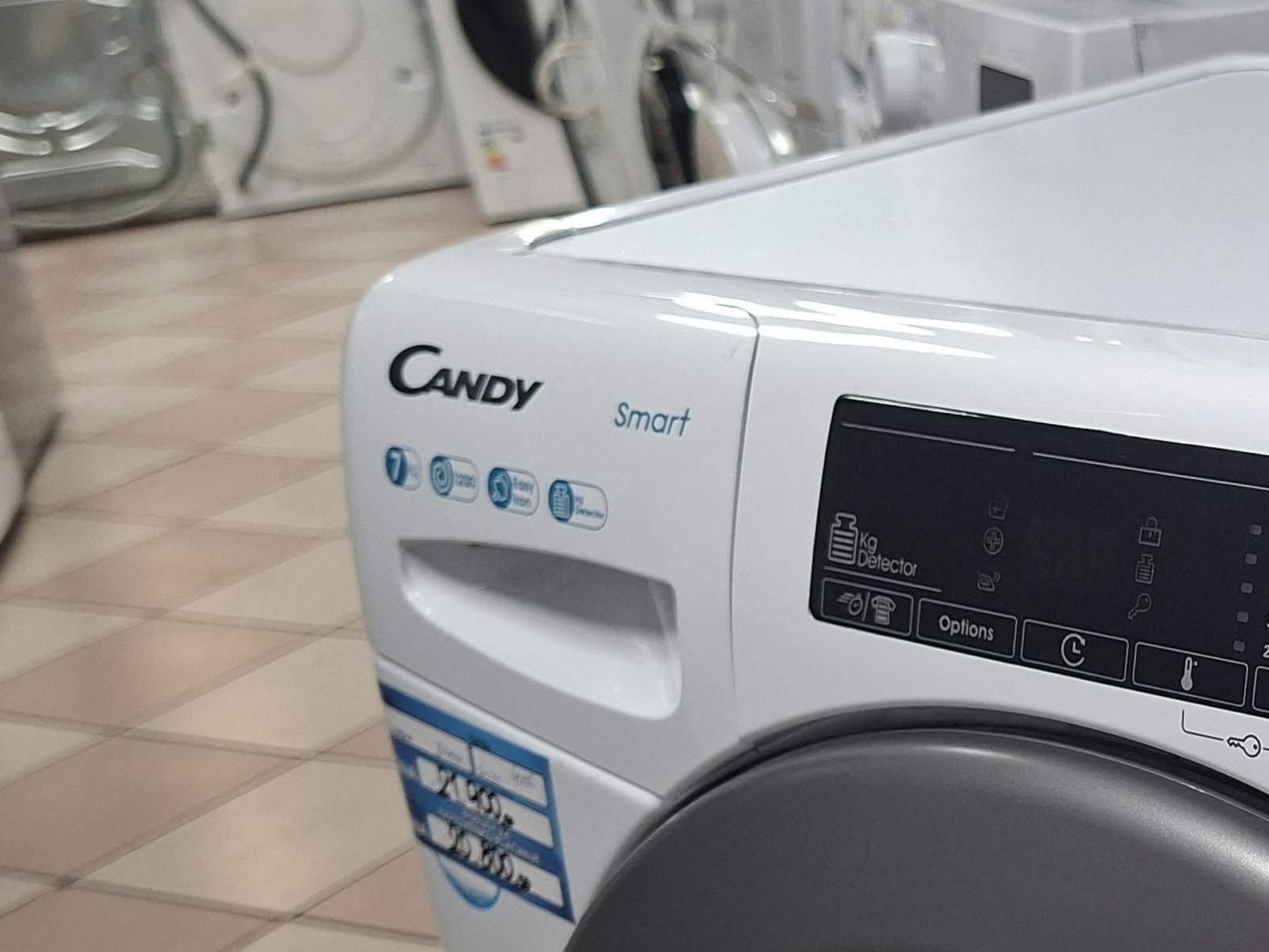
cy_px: 661
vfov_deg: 25.1
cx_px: 1481
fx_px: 2127
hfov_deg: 29.2
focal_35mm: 58
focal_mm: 5.54
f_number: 1.8
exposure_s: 1/50
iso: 250
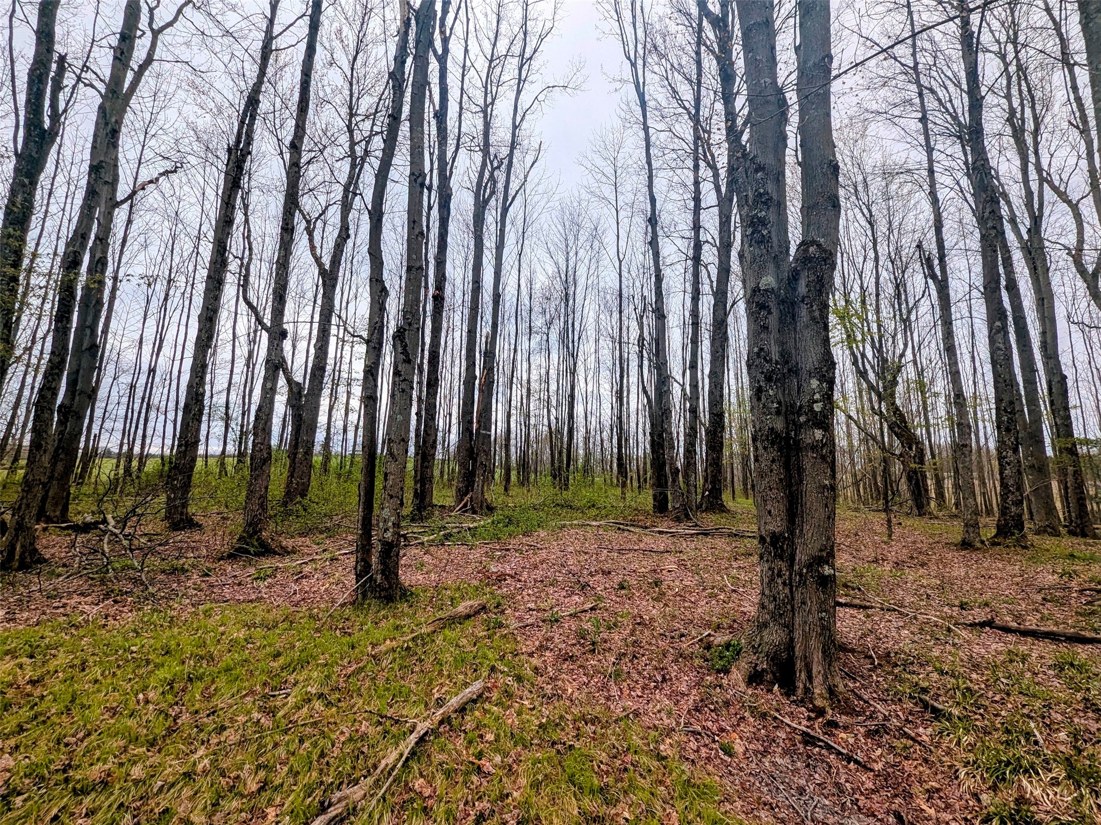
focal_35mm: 13
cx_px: 550
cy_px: 412
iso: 42
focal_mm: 1.95
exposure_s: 1/489
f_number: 2.2
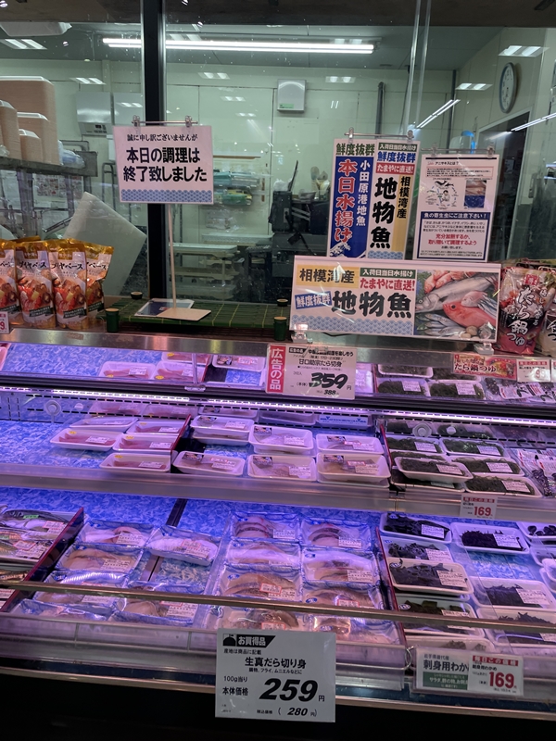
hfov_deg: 53.1
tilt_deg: -18.8
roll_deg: -2.9
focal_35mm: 26
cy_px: 370
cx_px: 278
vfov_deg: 67.3
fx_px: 557
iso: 32
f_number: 1.6
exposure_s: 1/101
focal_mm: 4.2
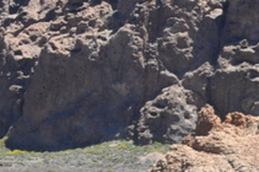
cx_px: -300
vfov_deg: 2.1
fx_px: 4583
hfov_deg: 3.2
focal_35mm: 638
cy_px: -146
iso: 400
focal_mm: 70
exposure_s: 1/800
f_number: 7.1
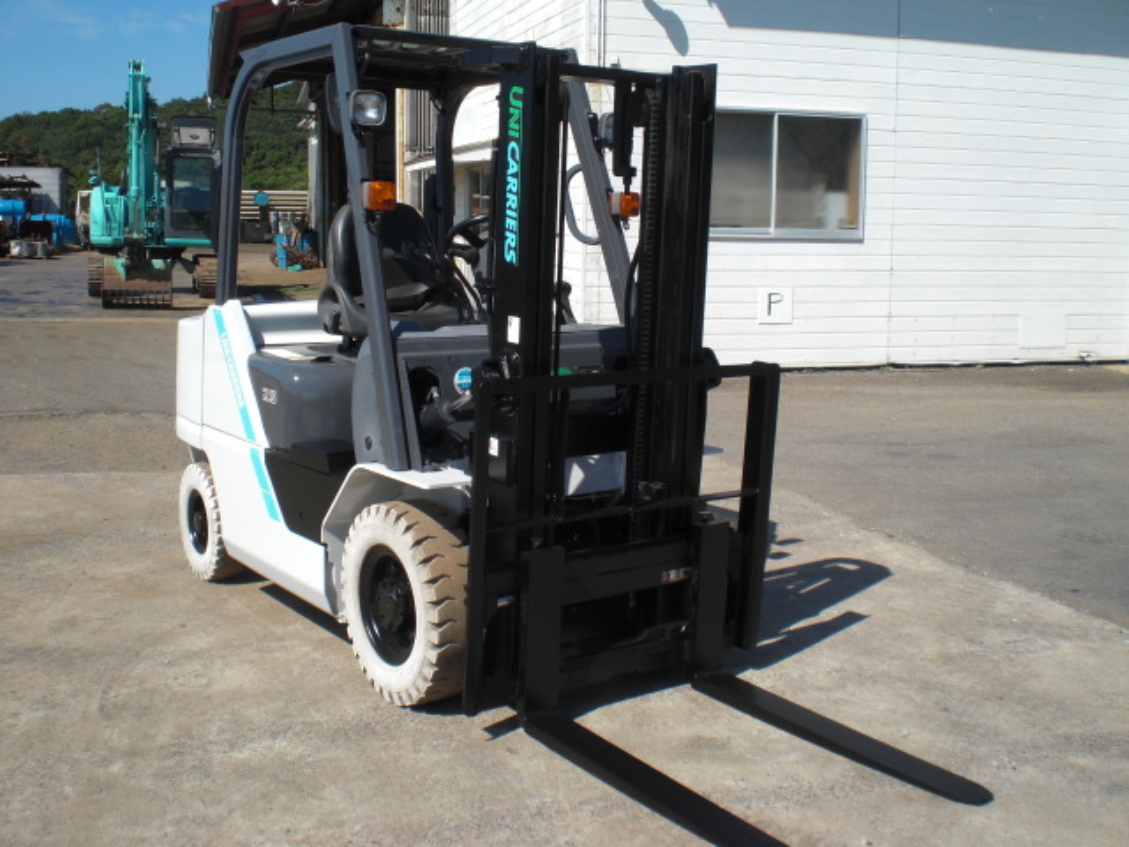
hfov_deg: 49.0
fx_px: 1239
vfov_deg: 37.7
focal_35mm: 38
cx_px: 564
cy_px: 424
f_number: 5.6
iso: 64
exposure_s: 1/320
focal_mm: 6.3
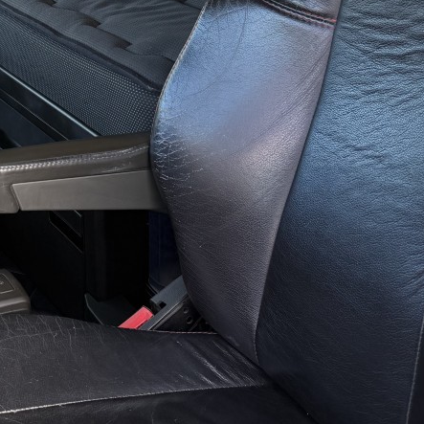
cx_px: -47
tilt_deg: -6.8
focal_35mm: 69
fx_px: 956
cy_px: -83
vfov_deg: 23.0
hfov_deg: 23.4
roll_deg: +2.3
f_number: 1.78
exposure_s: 1/319
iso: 100
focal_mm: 6.76
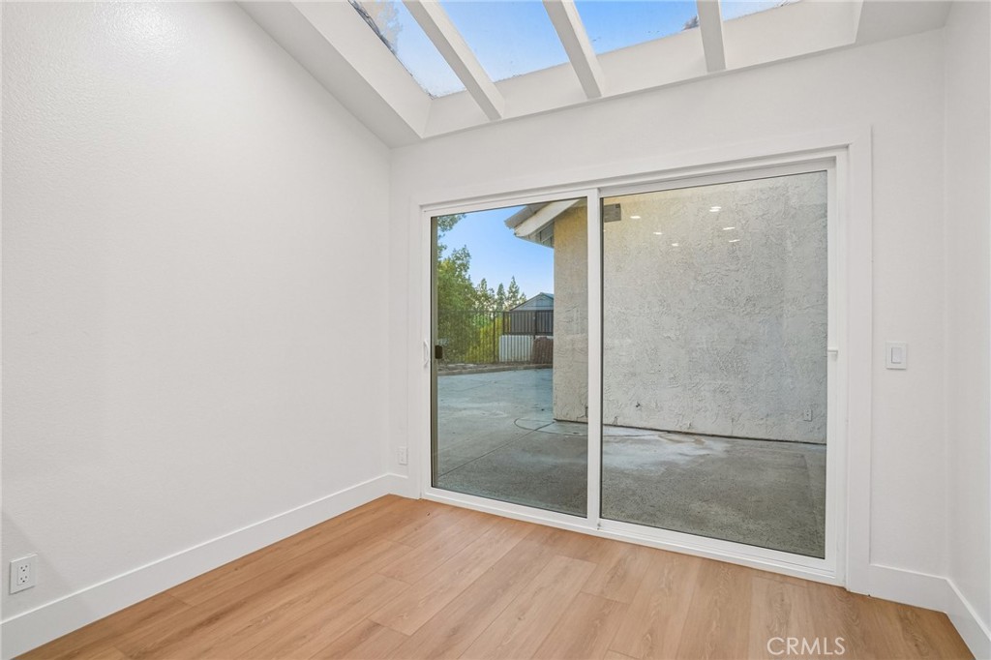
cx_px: 496
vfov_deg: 70.4
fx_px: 468
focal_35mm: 17
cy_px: 330
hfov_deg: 93.3
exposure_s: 1/60
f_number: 8
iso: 800
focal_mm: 17
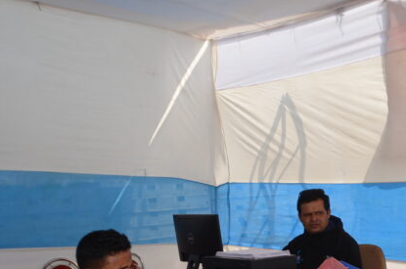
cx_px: 288
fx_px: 563
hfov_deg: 38.9
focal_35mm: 50
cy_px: 244
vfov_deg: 26.0
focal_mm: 18
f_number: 7.1
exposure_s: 1/200
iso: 100
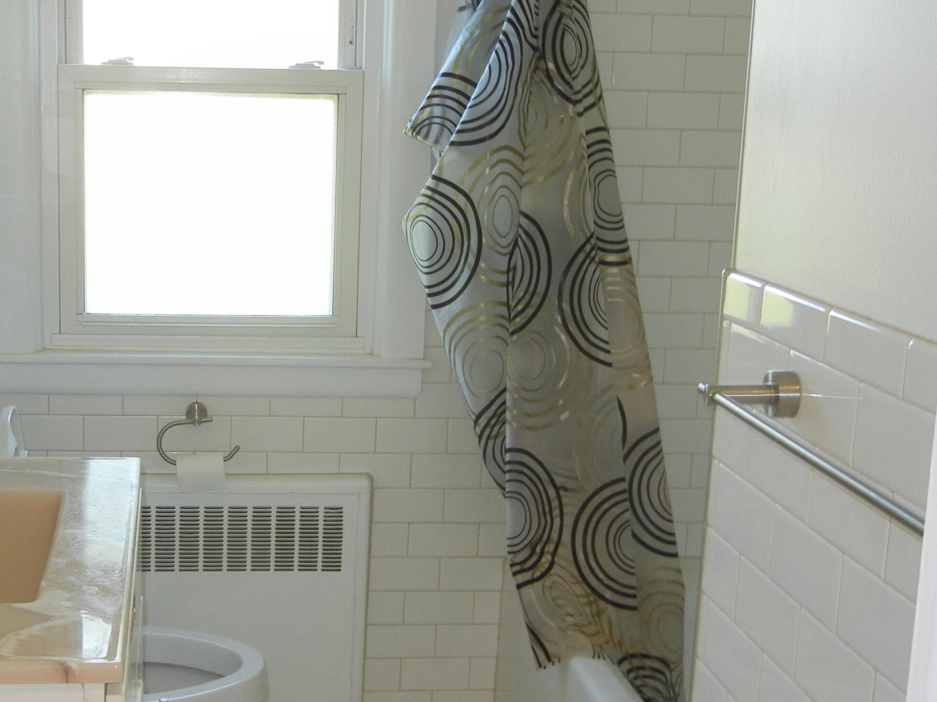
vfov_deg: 28.0
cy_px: 356
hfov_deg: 36.3
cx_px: 289
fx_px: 1407
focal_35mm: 52
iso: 200
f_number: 3.6
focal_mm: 6.2
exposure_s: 1/30
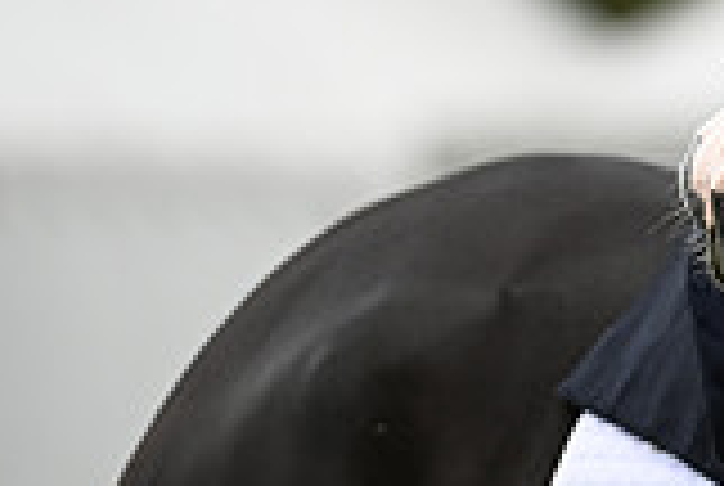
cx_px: 1250
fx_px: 21760
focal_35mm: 1080
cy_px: -367
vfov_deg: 1.3
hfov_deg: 1.9
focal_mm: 300
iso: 1000
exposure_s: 1/1000
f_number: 4.5
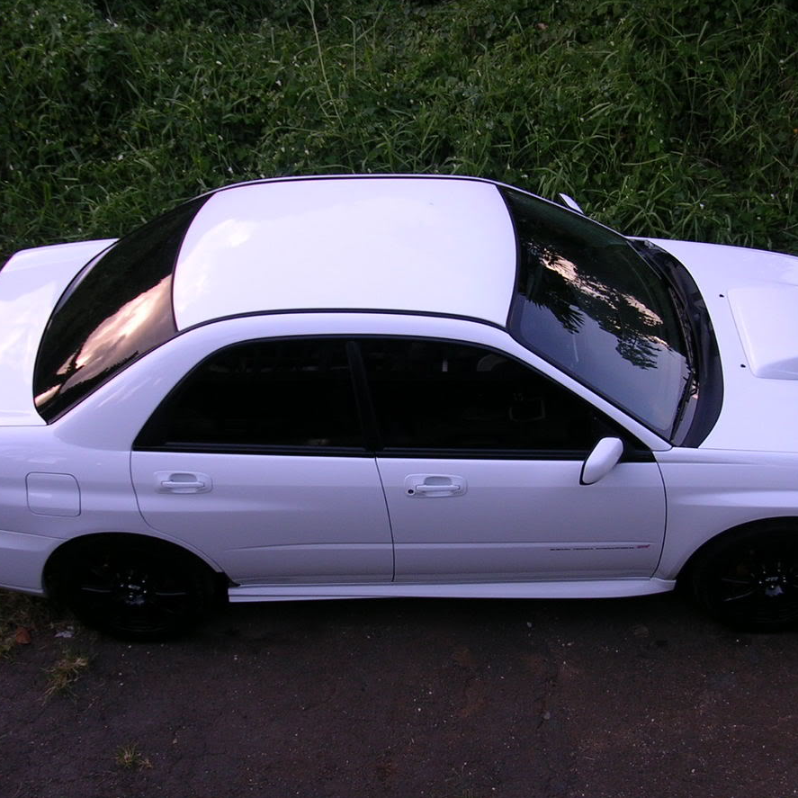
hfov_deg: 34.6
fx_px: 1278
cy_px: 395
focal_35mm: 49
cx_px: 441
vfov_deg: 34.7
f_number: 2.9
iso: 50
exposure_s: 1/107
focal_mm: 6.2
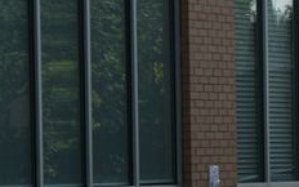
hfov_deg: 5.5
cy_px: 273
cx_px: 296
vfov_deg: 3.4
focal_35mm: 380
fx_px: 3097
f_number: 9
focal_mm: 90
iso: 100
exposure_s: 1/320
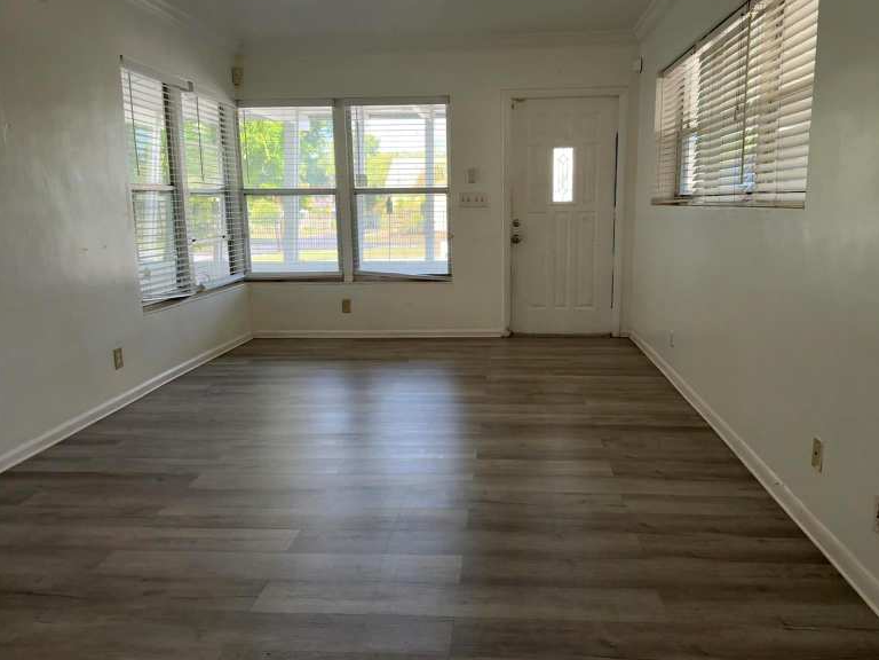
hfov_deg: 69.4
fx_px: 635
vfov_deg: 54.9
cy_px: 325
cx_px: 454
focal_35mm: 25
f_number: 1.78
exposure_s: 1/205
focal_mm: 6.76
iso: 200
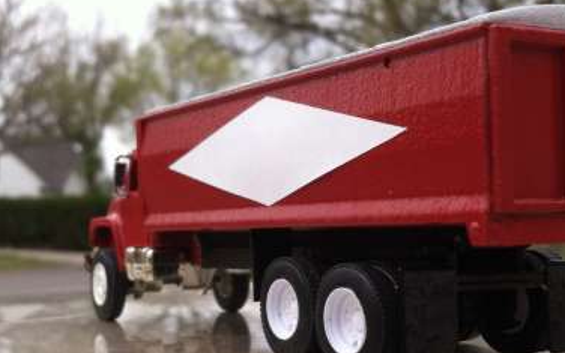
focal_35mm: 63
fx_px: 970
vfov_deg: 20.5
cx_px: 310
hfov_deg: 32.5
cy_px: 245
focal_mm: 3.85
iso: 80
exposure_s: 1/789
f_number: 2.8
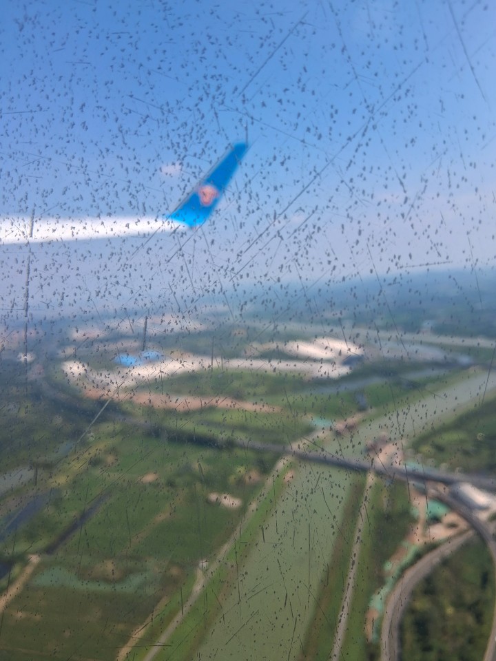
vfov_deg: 67.3
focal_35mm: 26
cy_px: 330
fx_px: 497
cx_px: 248
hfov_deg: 53.1
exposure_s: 1/292
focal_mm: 3.98
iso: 25
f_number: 1.8
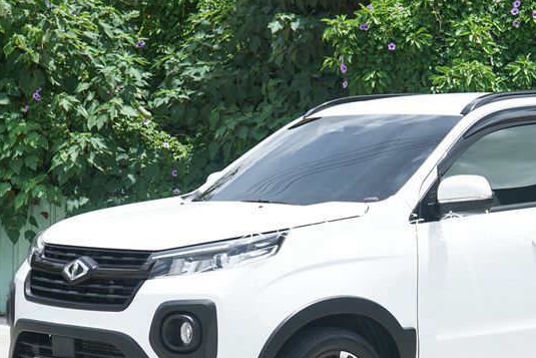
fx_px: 1623
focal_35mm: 109
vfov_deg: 12.6
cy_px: 228
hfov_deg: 18.7
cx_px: 388
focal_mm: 57
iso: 100
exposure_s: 1/160
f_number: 8
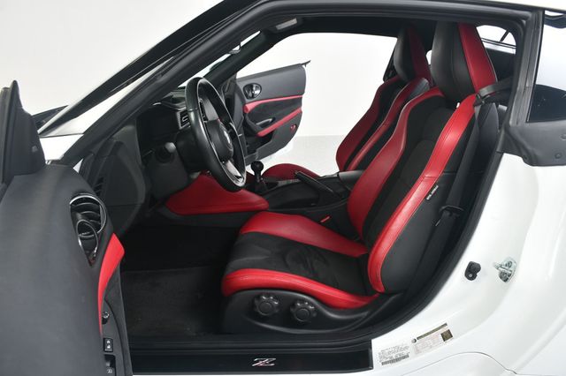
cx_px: 283
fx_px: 424
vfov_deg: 47.9
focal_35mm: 27
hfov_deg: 67.4
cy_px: 188
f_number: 6.3
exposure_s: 1/160
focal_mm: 18
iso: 100
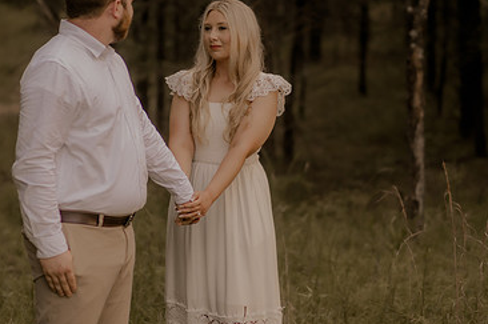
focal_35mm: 119
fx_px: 1611
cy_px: 192
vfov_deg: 11.5
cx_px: 160
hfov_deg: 17.2
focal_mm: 50
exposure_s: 1/320
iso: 200
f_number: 2.2
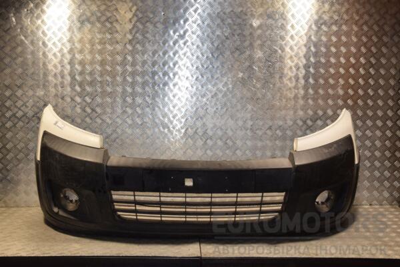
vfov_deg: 31.9
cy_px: 134
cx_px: 200
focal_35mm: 42
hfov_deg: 46.4
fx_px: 467
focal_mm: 28
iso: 800
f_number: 10
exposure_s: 1/200
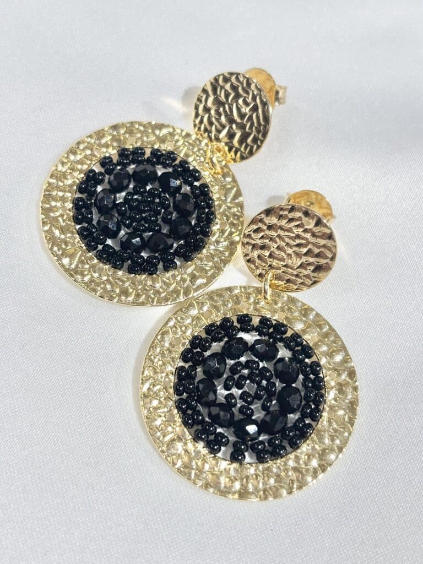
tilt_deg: -60.0
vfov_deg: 36.8
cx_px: 212
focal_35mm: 52
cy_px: 282
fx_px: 847
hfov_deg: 28.0
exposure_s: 1/148
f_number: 1.6
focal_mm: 5.96
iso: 25
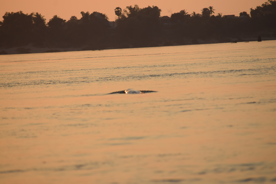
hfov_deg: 6.9
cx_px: 138
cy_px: 92
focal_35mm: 300
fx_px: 2300
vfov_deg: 4.6
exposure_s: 1/1600
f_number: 6.3
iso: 400
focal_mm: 200
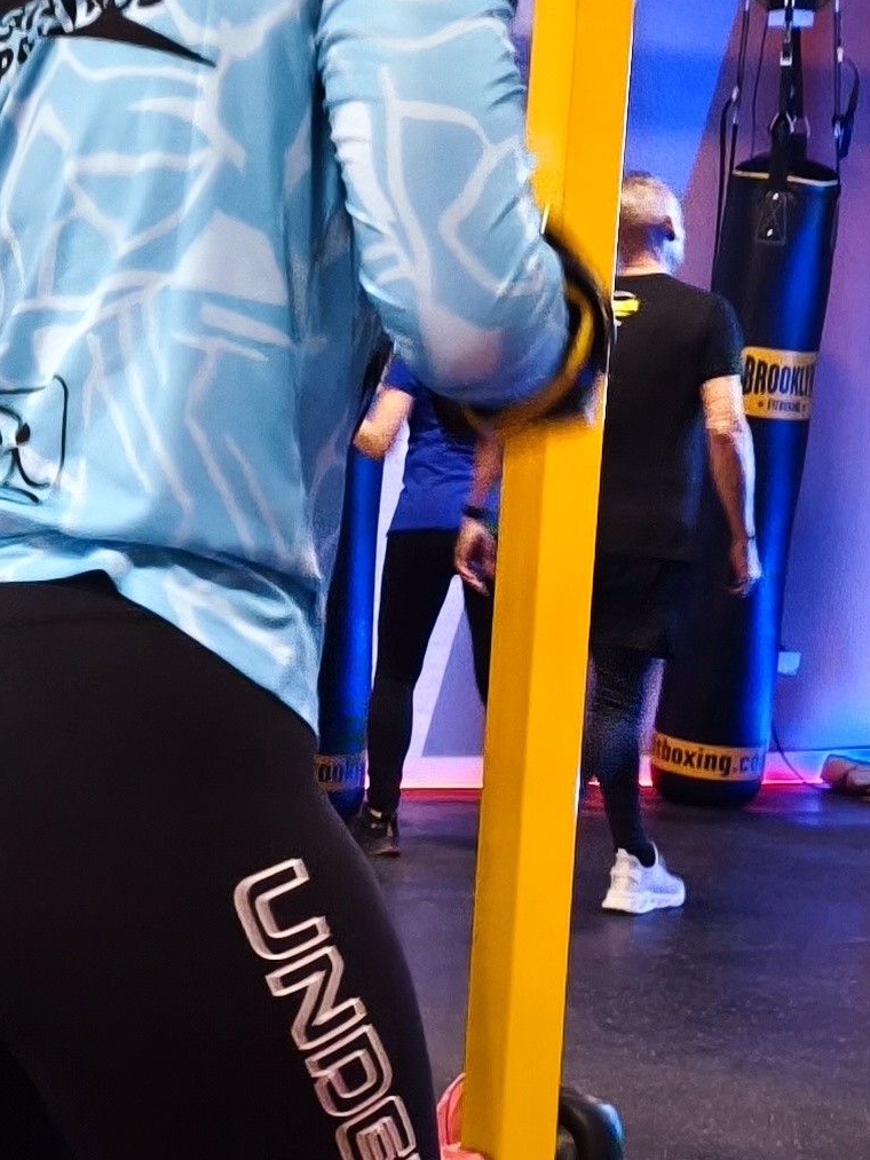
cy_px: 784
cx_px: 62
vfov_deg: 21.0
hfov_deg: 15.7
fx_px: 3116
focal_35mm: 93
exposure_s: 1/25
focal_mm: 6.57
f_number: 1.6
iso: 3200
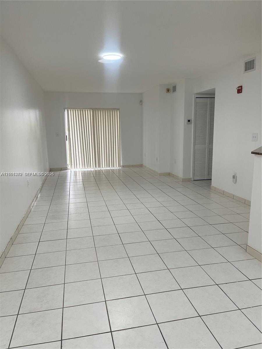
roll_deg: -0.6
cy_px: 174
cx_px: 131
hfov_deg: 53.1
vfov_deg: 67.3
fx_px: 262
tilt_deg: -8.8
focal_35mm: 26
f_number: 1.6
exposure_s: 1/120
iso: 100
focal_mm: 5.1
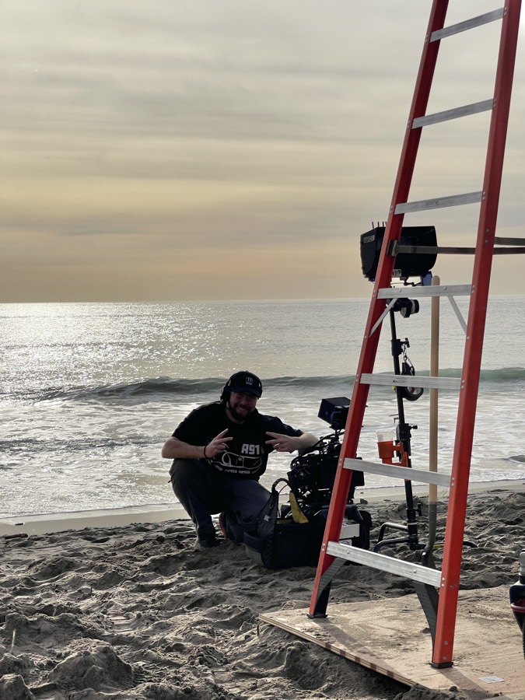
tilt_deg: -3.3
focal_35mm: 64
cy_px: 350
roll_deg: +1.1
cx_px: 262
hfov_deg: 22.9
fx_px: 1294
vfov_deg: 30.3
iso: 25
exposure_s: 1/5000
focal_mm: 7.5
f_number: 2.2
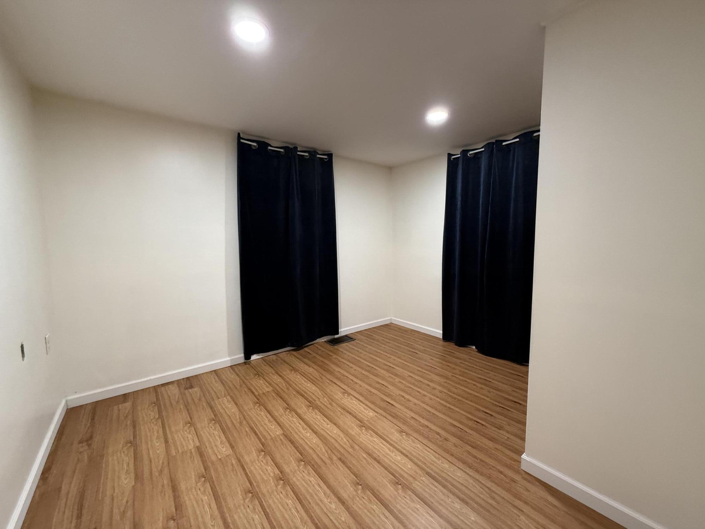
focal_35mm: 14
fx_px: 285
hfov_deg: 102.1
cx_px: 352
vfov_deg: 85.7
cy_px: 264
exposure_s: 1/60
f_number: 2.2
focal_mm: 2.22
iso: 320
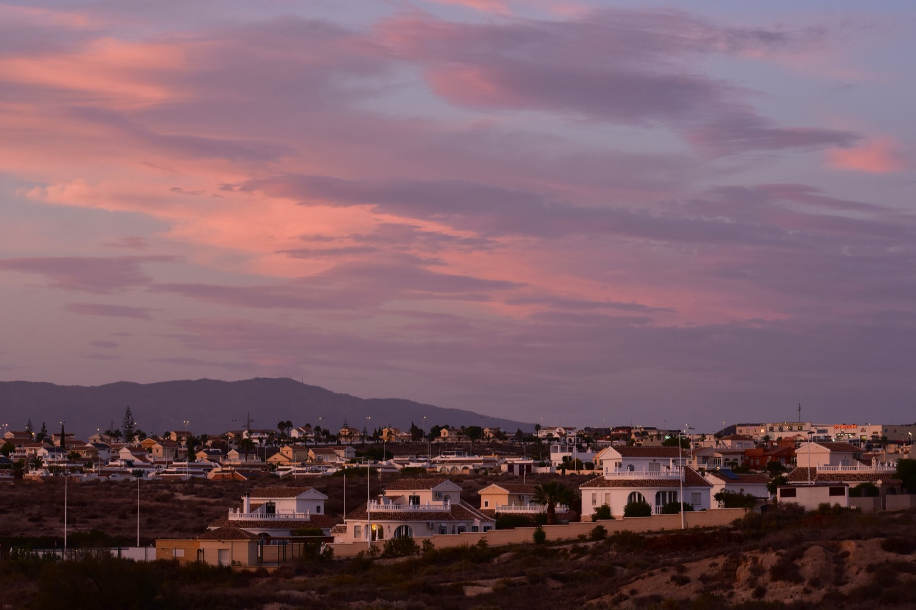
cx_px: 458
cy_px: 305
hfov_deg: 19.5
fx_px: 2671
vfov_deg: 13.0
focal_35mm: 105
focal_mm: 70
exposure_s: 1/40
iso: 400
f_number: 9
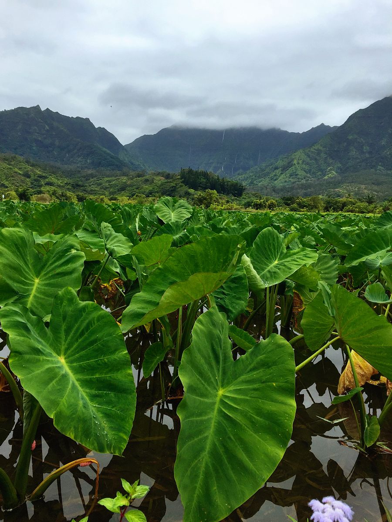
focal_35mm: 29
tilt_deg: -6.5
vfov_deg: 61.7
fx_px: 438
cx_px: 196
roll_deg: -1.7
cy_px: 261
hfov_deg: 48.2
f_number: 2.2
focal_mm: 4.15
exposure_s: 1/1130
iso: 32
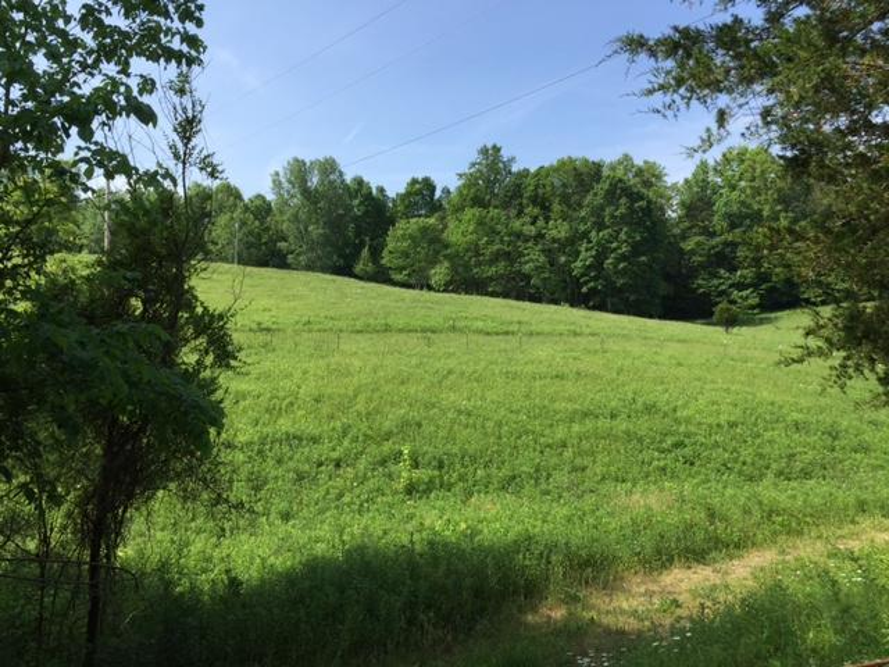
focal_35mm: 29
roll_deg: -2.6
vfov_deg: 48.2
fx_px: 745
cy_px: 334
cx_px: 444
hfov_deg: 61.7
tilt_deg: +6.3
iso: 32
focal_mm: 4.15
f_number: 2.2
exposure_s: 1/1647
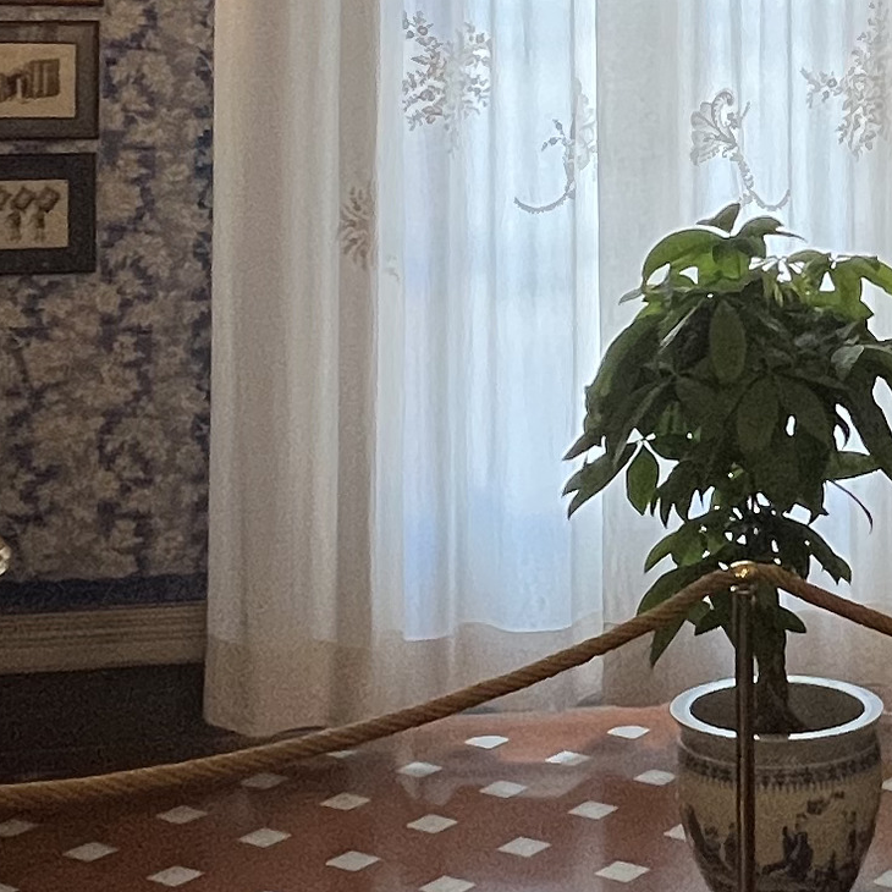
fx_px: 1837
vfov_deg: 26.1
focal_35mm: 63
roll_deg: +0.7
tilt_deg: +1.8
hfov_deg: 26.8
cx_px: 718
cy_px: 37
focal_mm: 1.57
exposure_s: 1/50
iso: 200
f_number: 1.8
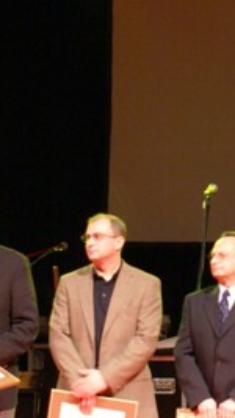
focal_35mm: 165
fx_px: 1830
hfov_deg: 7.3
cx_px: 276
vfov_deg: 13.0
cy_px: 249
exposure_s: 1/20
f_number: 5.6
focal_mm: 40
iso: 800
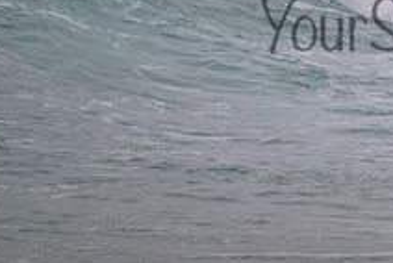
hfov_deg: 0.9
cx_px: 452
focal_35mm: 2187
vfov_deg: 0.6
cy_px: 8
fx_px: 23908
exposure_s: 1/1250
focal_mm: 800
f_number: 11
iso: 3200
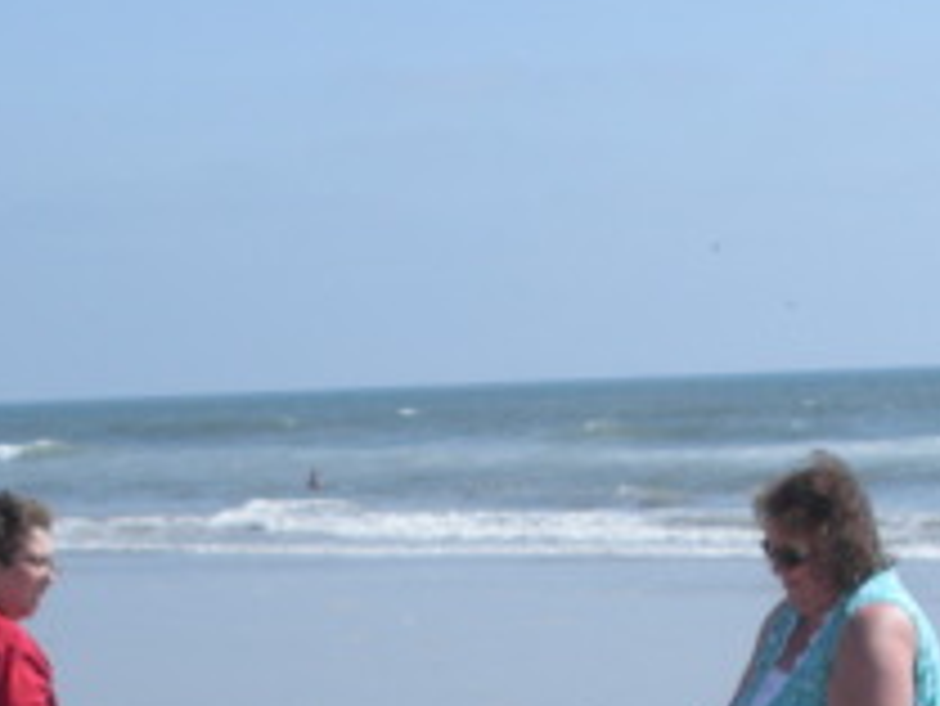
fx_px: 4320
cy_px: 1021
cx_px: 540
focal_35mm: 159
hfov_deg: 12.4
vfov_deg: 9.1
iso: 64
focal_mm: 9.1
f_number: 4.4
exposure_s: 1/510
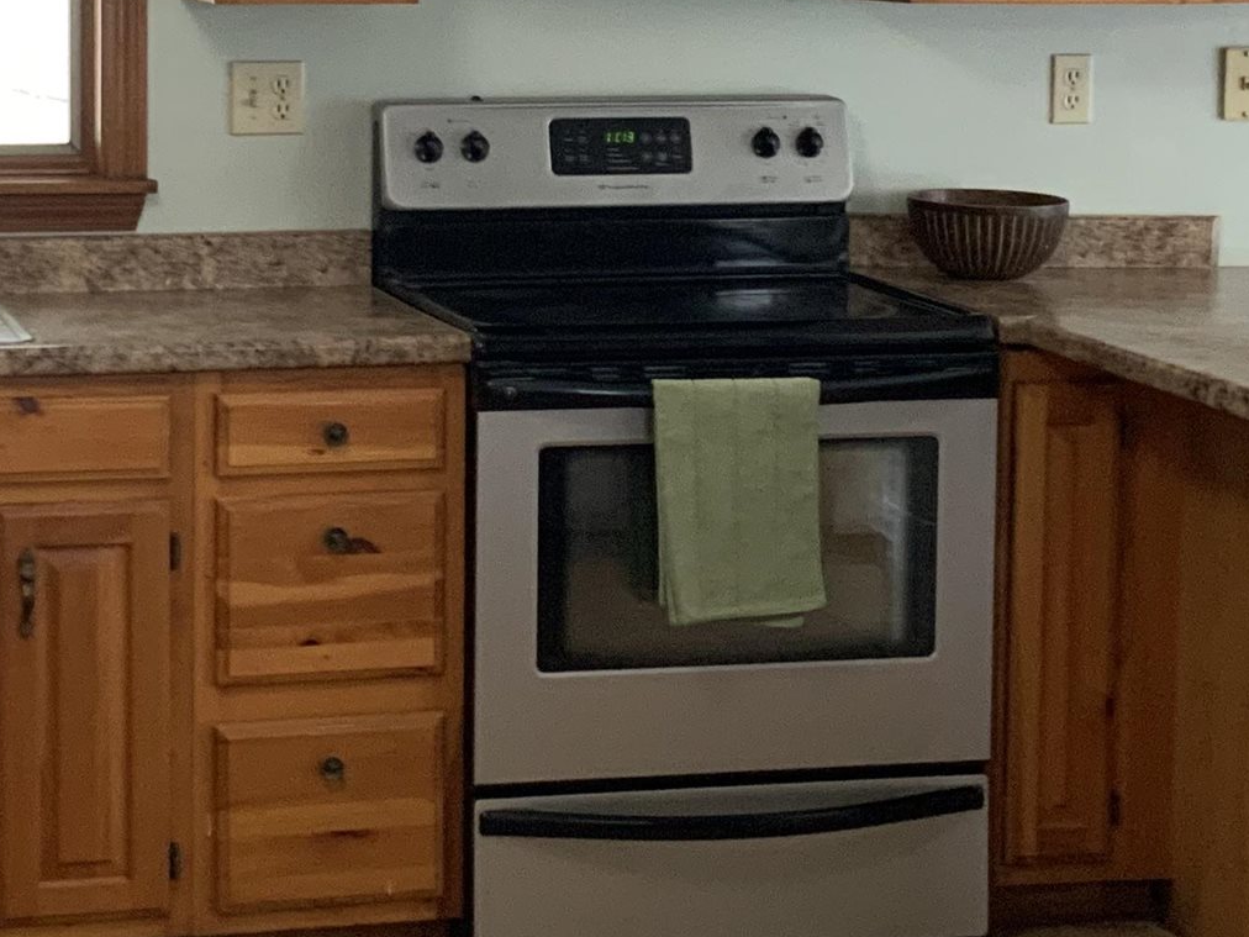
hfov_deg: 22.1
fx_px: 3175
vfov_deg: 16.7
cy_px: 186
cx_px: 375
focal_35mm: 88
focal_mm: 3
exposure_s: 1/60
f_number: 1.8
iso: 125
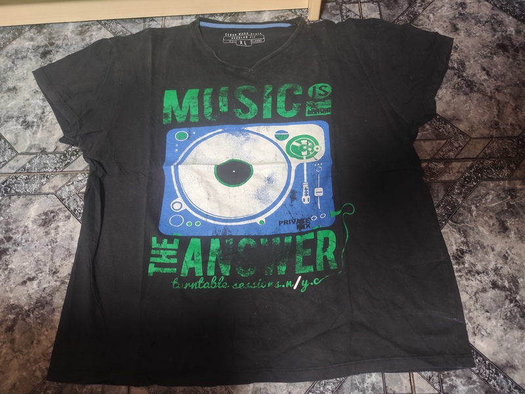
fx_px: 349
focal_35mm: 23
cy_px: 197
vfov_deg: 58.9
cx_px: 262
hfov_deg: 73.9
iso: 1250
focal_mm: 6.14
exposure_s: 1/20
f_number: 1.65
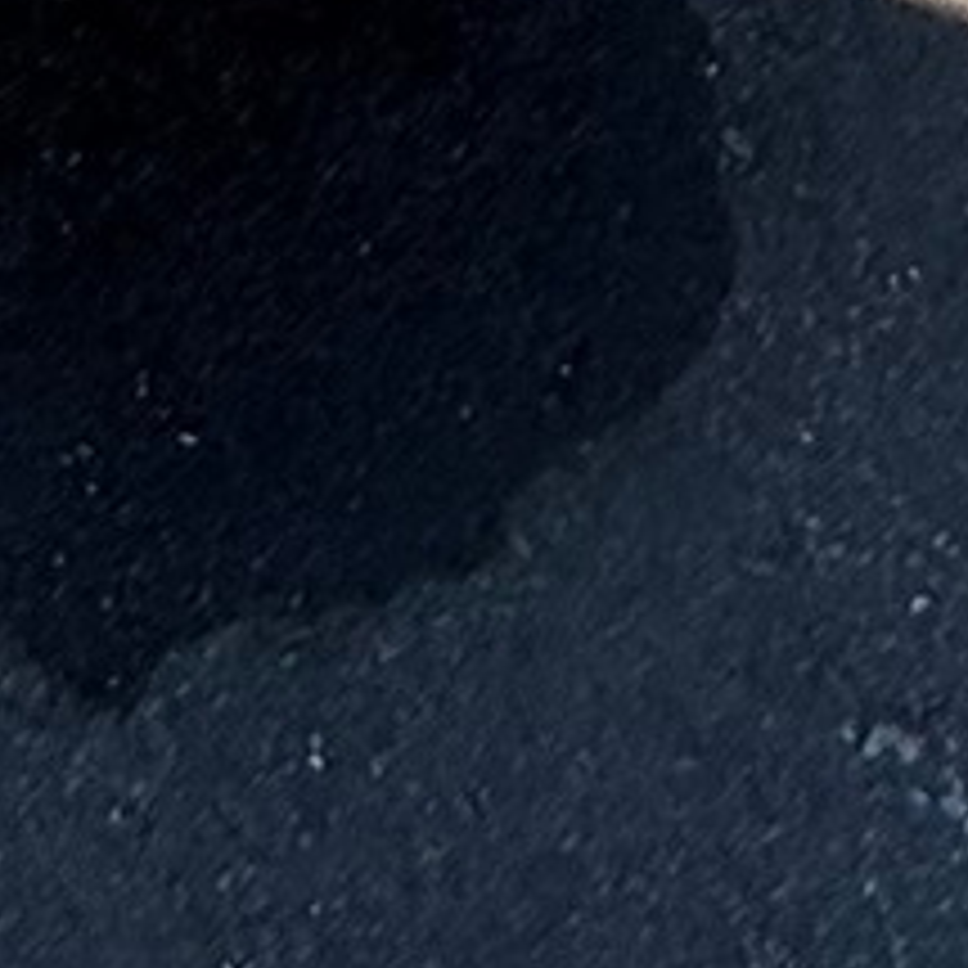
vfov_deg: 9.1
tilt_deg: -23.8
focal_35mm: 116
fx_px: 3670
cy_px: -2517
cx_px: -279
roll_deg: -1.4
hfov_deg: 14.4
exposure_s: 1/545
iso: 64
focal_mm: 2.22
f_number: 2.2
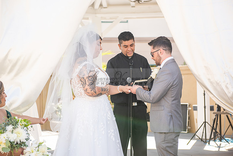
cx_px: 116
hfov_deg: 28.8
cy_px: 78
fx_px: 453
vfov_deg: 19.5
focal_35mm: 70
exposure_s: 1/200
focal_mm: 70
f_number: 4
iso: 100
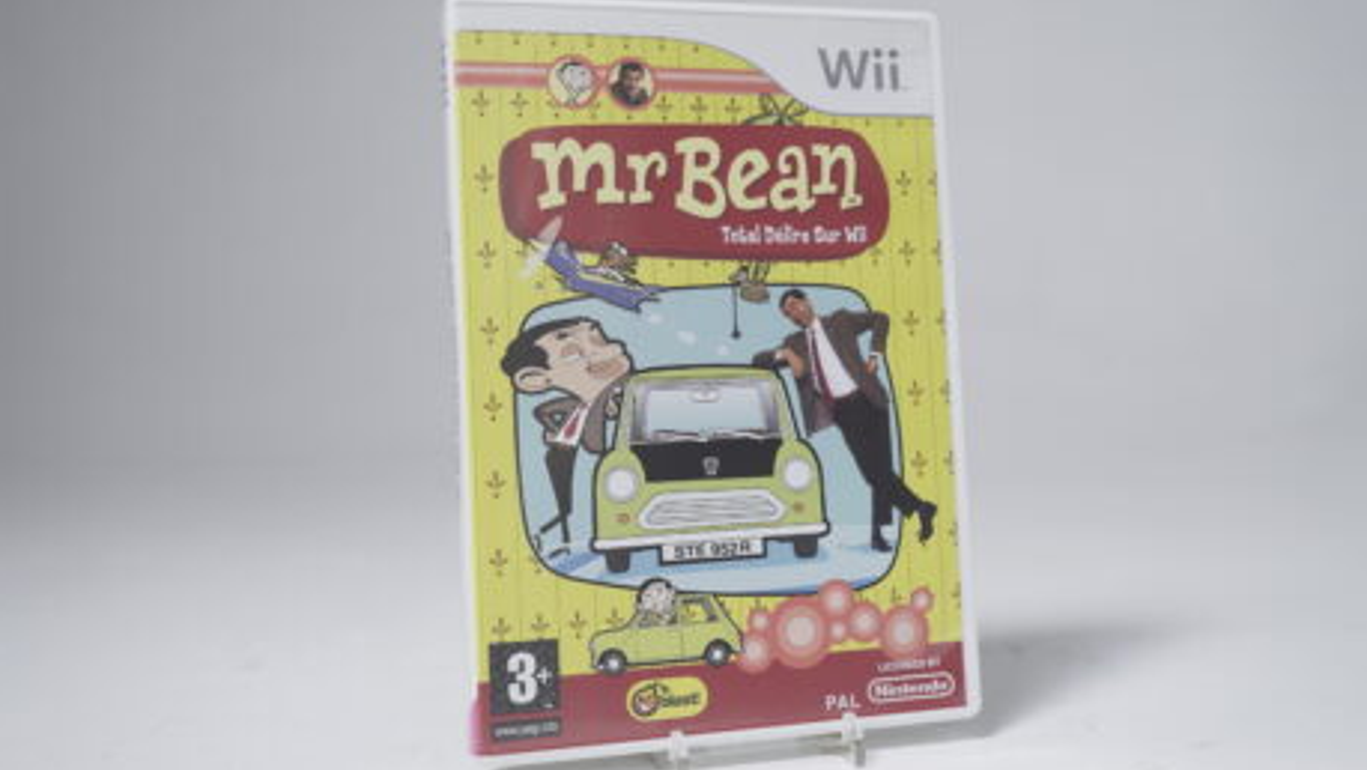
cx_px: 695
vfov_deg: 28.4
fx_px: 1523
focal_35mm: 42
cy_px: 361
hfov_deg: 48.3
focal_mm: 36
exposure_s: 1/5
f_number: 5.6
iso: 125
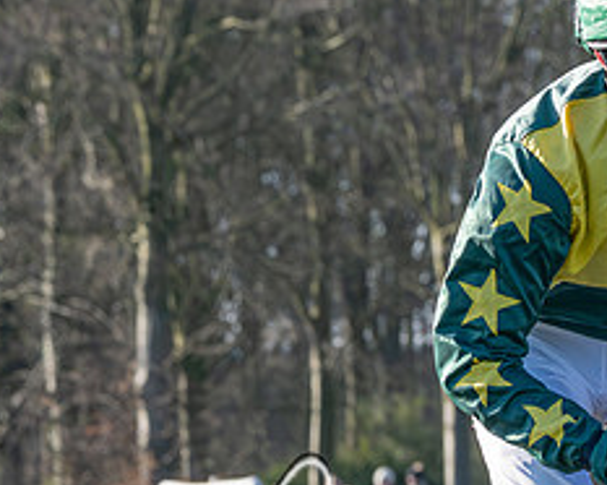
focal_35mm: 403
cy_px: 568
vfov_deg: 3.8
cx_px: 758
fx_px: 7234
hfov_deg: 4.8
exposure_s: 1/1250
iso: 400
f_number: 5
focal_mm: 85
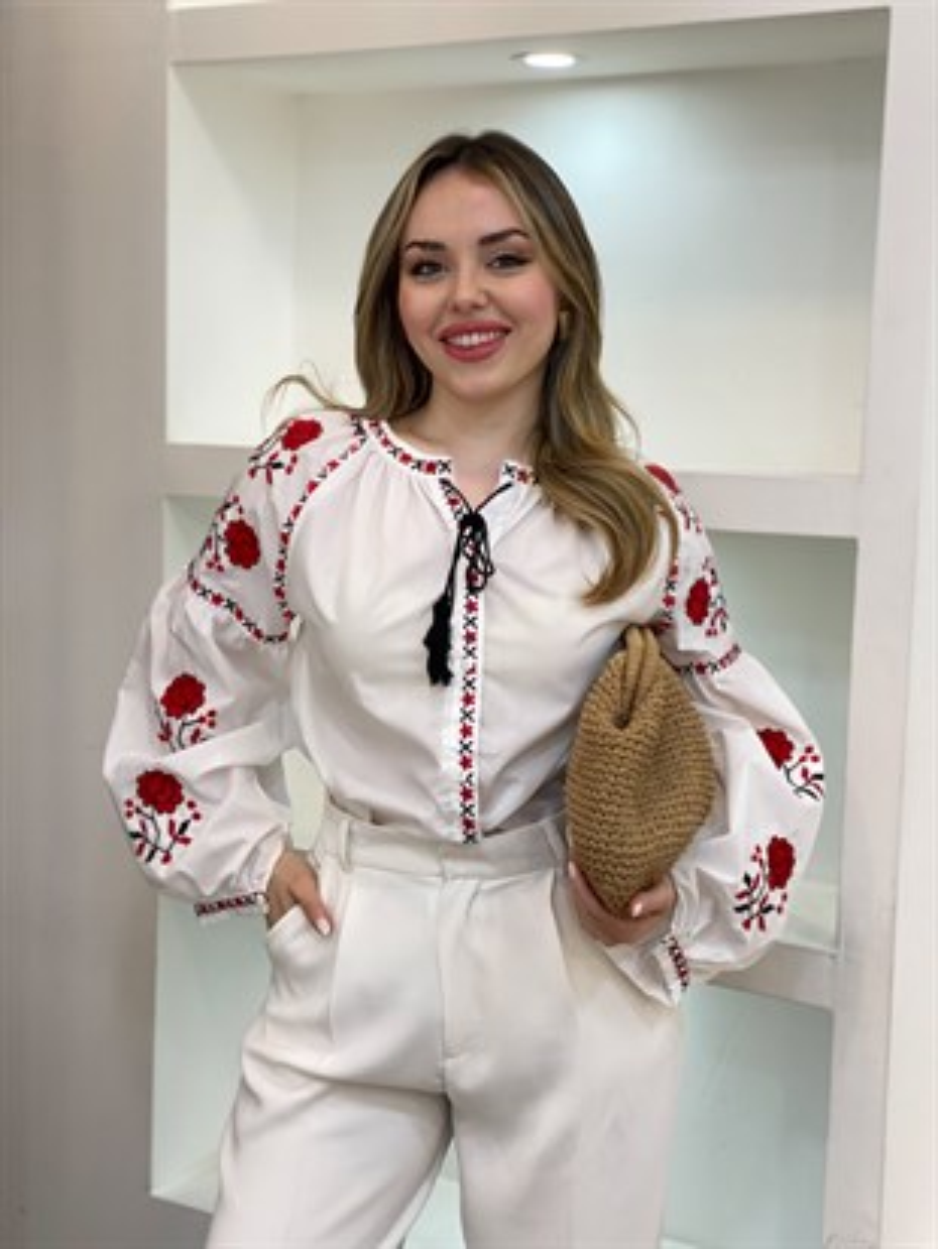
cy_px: 624
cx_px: 469
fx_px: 1878
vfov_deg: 36.8
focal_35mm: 52
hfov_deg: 28.0
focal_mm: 6
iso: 50
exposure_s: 1/100
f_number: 2
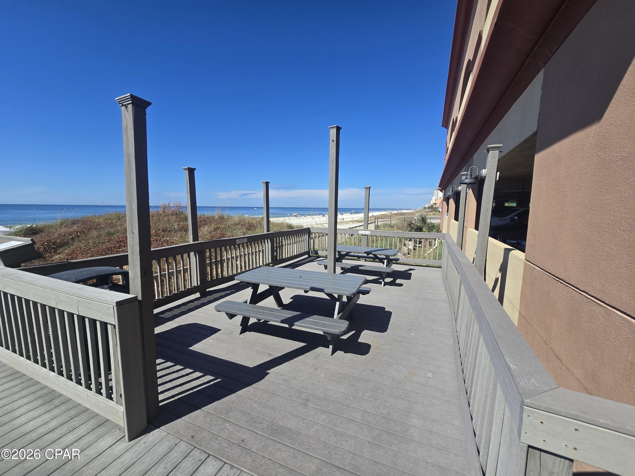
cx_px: 318
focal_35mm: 13
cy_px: 238
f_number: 2.2
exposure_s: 1/2701
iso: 50
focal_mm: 2.2
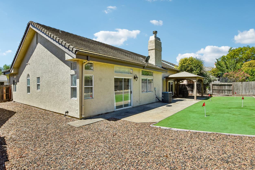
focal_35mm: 18
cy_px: 86
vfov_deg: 67.4
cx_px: 136
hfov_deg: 89.9
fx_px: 127
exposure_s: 1/160
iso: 100
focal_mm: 10
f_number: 8
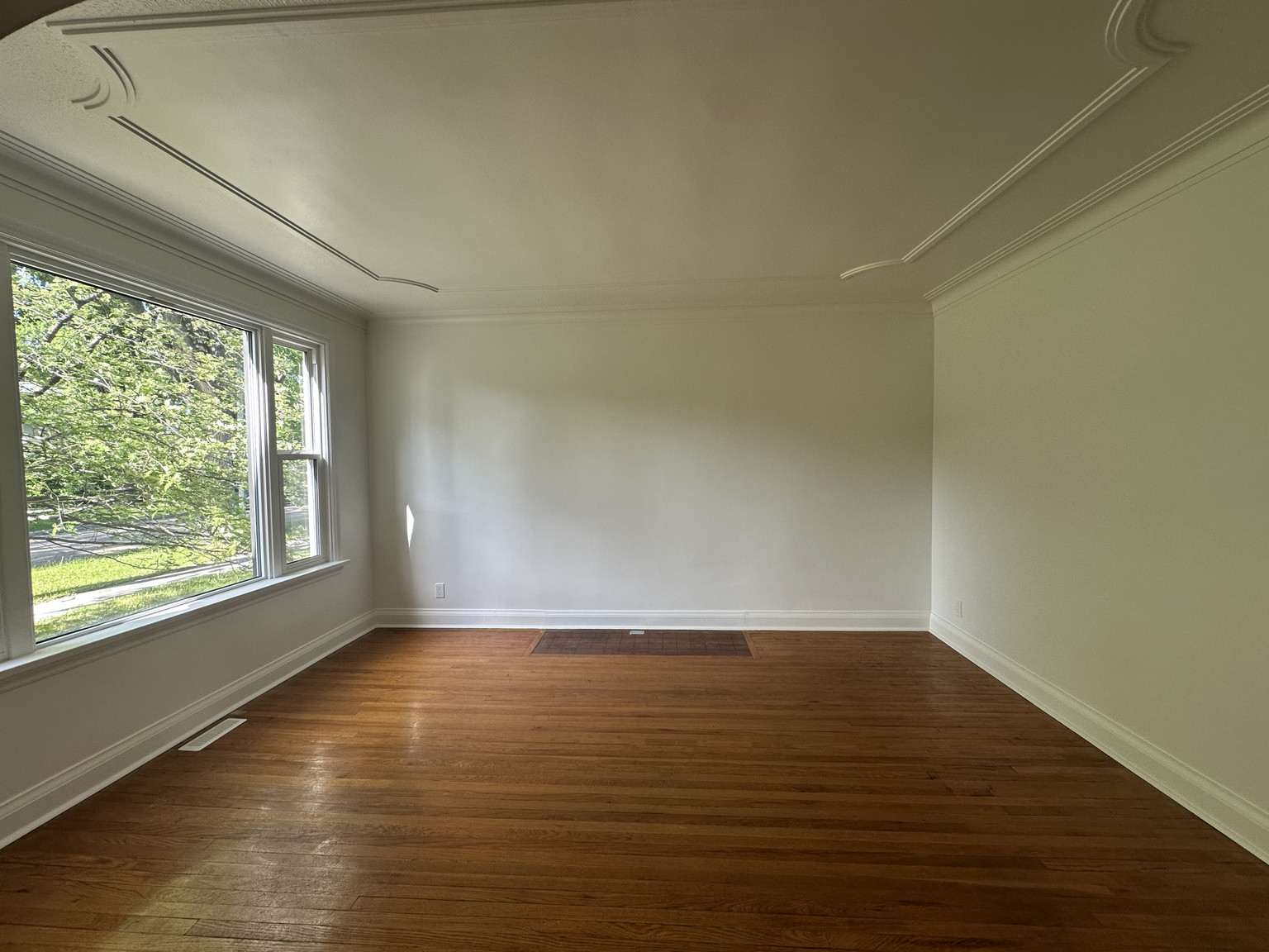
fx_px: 513
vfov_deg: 85.7
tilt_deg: -1.9
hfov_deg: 102.1
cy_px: 476
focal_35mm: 14
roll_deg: +1.0
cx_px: 634
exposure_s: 1/99
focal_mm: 2.22
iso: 64
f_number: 2.2
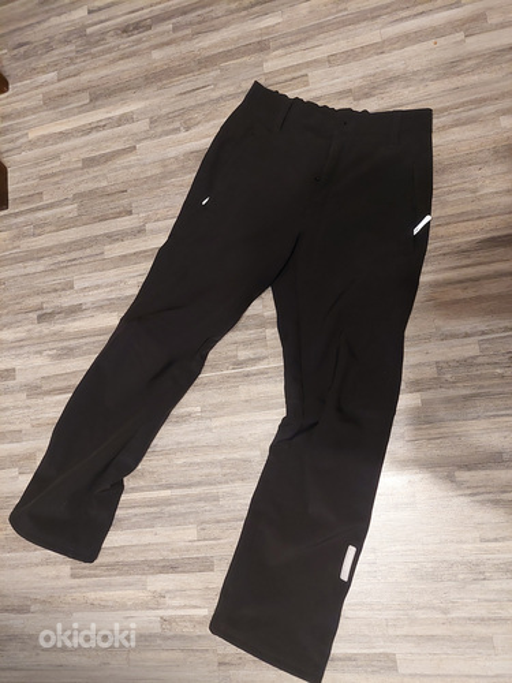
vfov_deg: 69.4
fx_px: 493
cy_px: 342
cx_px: 256
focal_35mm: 25
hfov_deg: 54.9
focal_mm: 5.23
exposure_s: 1/25
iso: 640
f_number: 1.8
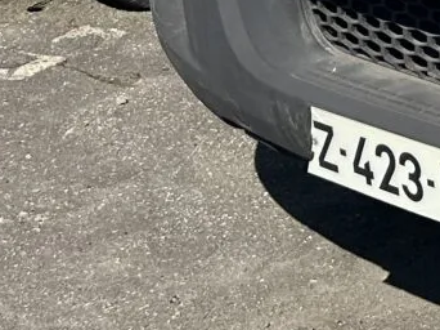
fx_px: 1854
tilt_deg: -3.3
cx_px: 910
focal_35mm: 146
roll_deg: -0.8
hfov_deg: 11.9
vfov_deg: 9.3
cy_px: -384
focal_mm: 5.7
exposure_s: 1/6993
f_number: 1.5
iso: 50
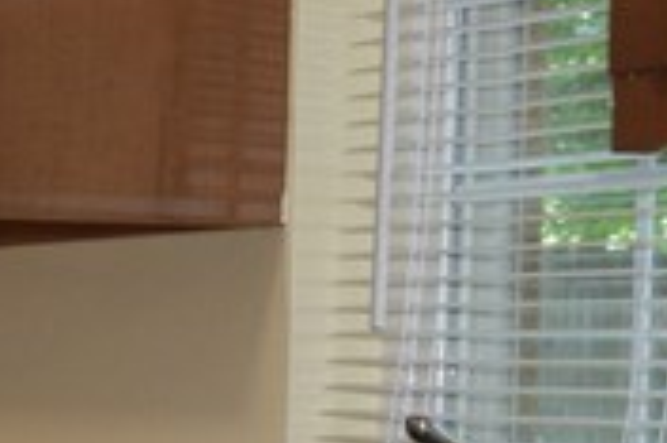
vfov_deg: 7.3
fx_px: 3424
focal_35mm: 185
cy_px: 613
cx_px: -921
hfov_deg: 9.8
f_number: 5
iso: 800
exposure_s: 1/100
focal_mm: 20
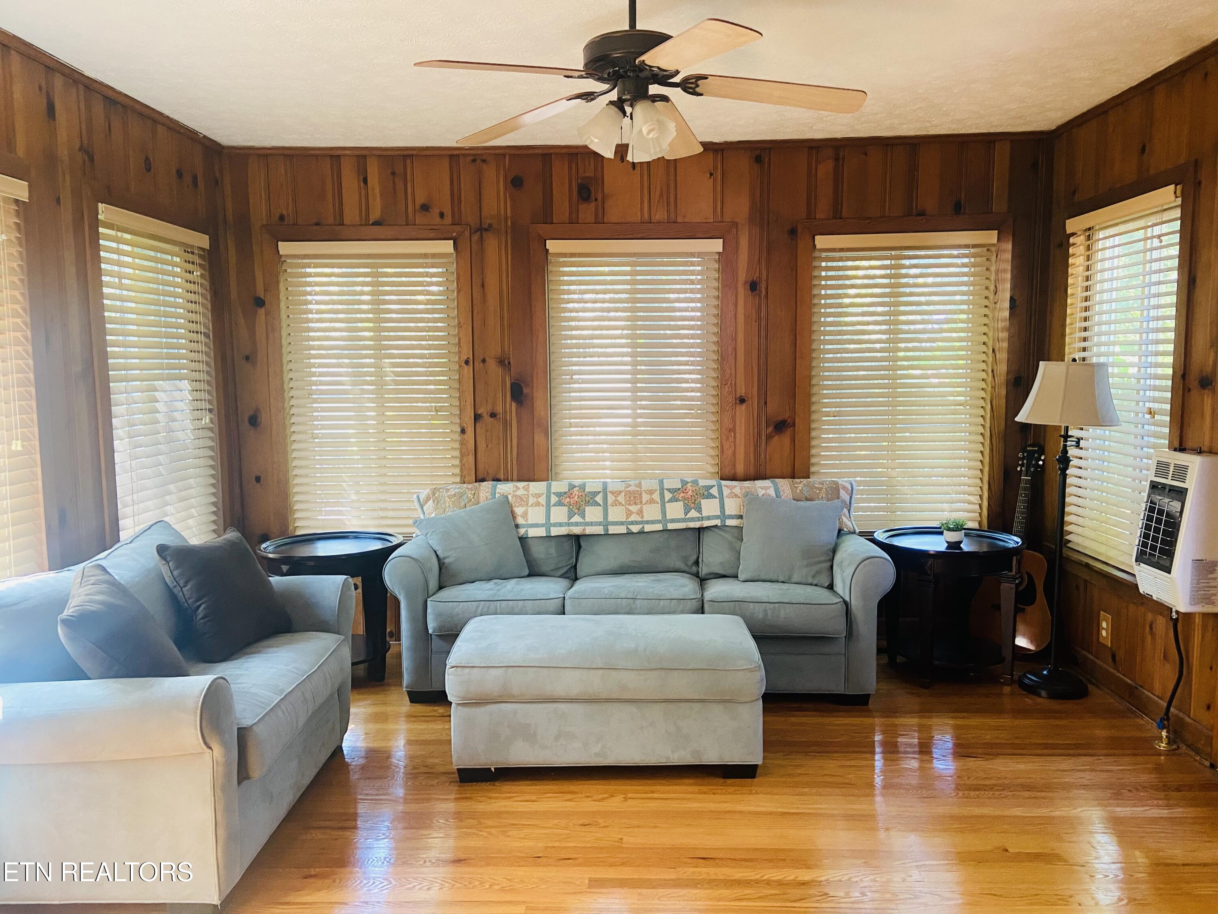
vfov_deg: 53.1
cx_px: 609
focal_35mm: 26
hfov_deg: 67.3
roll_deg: +0.6
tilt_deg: -6.3
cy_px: 457
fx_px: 915
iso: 320
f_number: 1.8
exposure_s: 1/60
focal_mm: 4.25
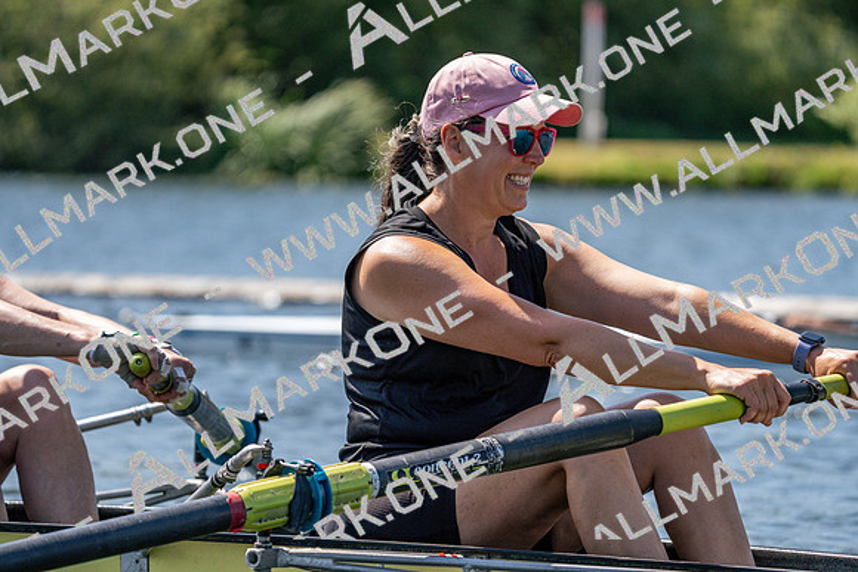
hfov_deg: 7.9
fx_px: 6174
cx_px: 429
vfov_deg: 5.3
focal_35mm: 259
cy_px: 286
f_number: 5.6
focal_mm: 259
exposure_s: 1/2000
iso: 320
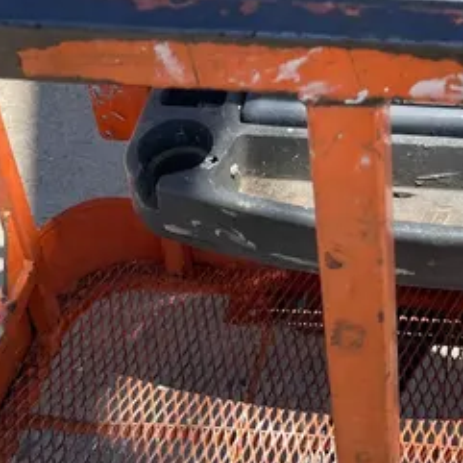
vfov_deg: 22.7
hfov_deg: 23.9
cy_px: -87
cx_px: 421
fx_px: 1059
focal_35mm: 70
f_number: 1.6
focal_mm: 4.2
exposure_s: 1/2132
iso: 32
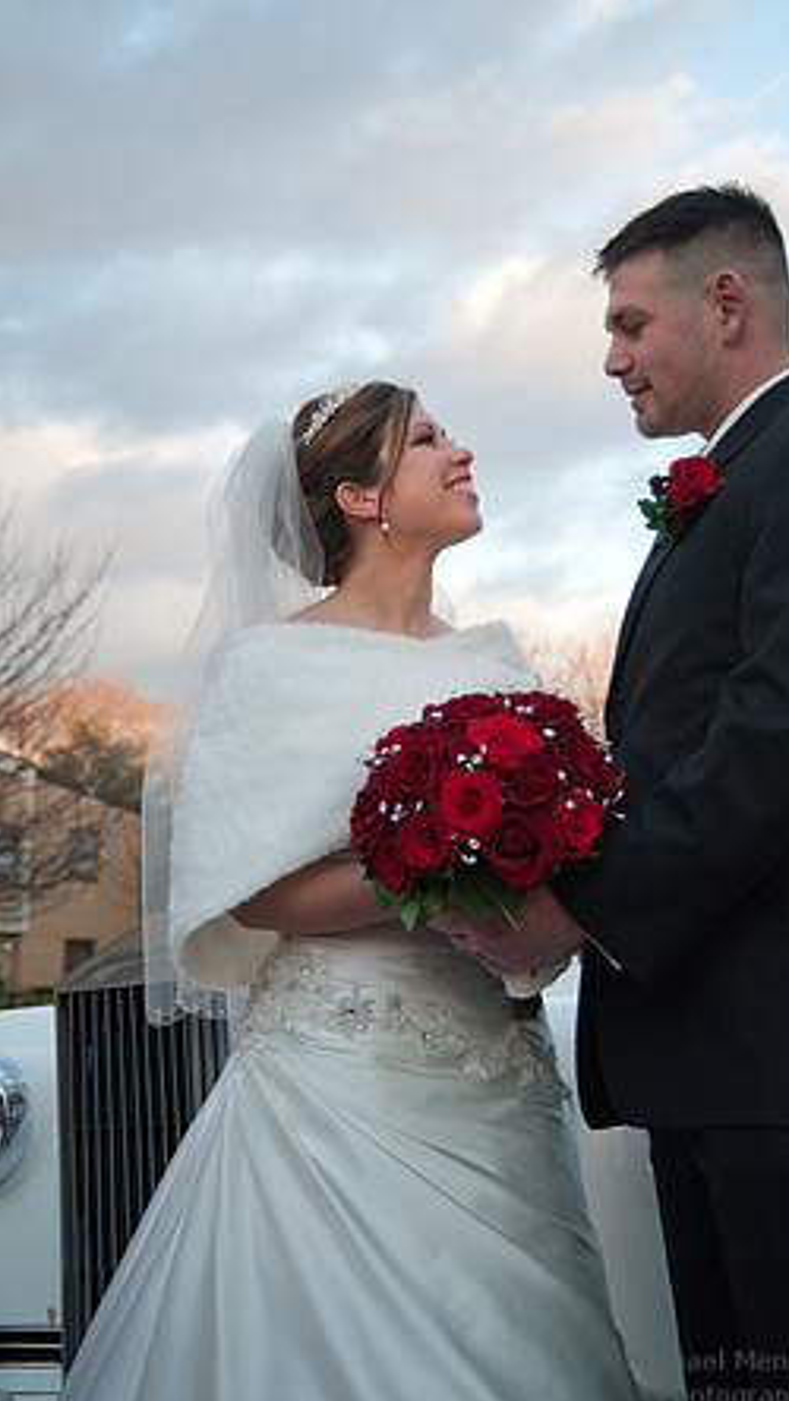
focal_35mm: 53
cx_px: 469
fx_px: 1970
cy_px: 707
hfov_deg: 22.6
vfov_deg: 39.2
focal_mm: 50
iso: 2000
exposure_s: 1/1250
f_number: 4.8
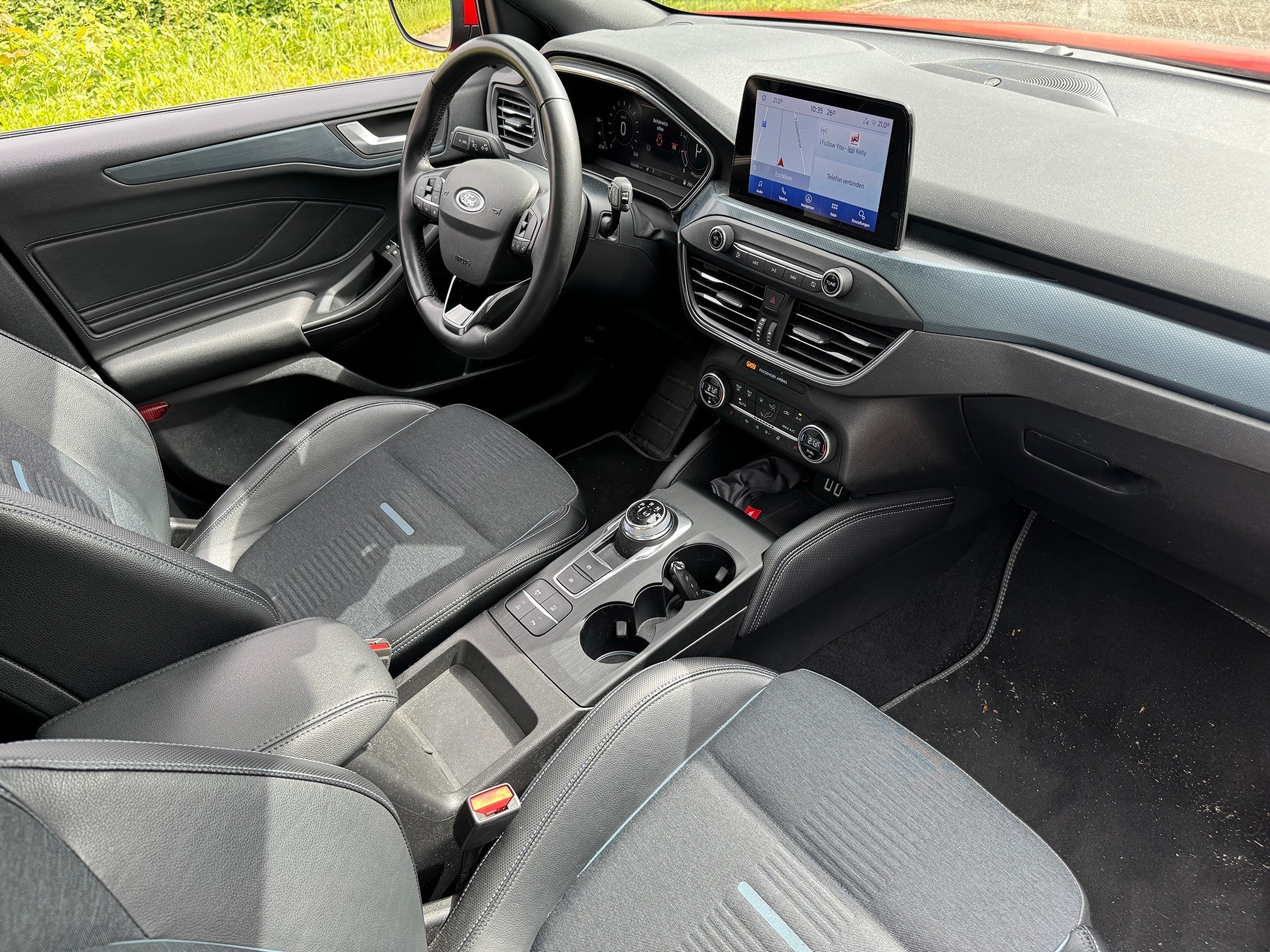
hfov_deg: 71.6
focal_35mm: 24
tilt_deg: -35.5
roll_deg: +3.5
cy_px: 476
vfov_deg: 56.8
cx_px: 635
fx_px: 881
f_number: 1.78
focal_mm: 6.76
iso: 64
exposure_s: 1/167
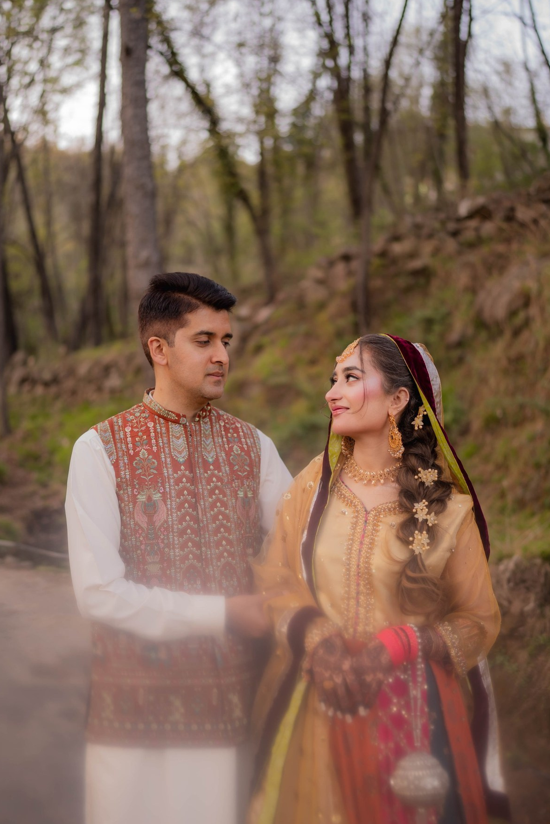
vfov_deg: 50.7
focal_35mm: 38
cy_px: 434
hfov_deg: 35.1
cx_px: 263
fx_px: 871
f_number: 1.4
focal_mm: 35
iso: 80
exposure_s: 1/160
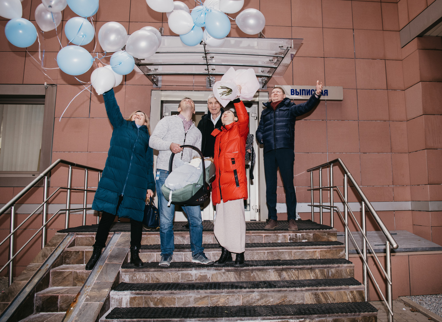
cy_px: 148
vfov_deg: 47.3
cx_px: 261
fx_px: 367
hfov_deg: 61.7
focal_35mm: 29
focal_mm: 24
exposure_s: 1/160
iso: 320
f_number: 4
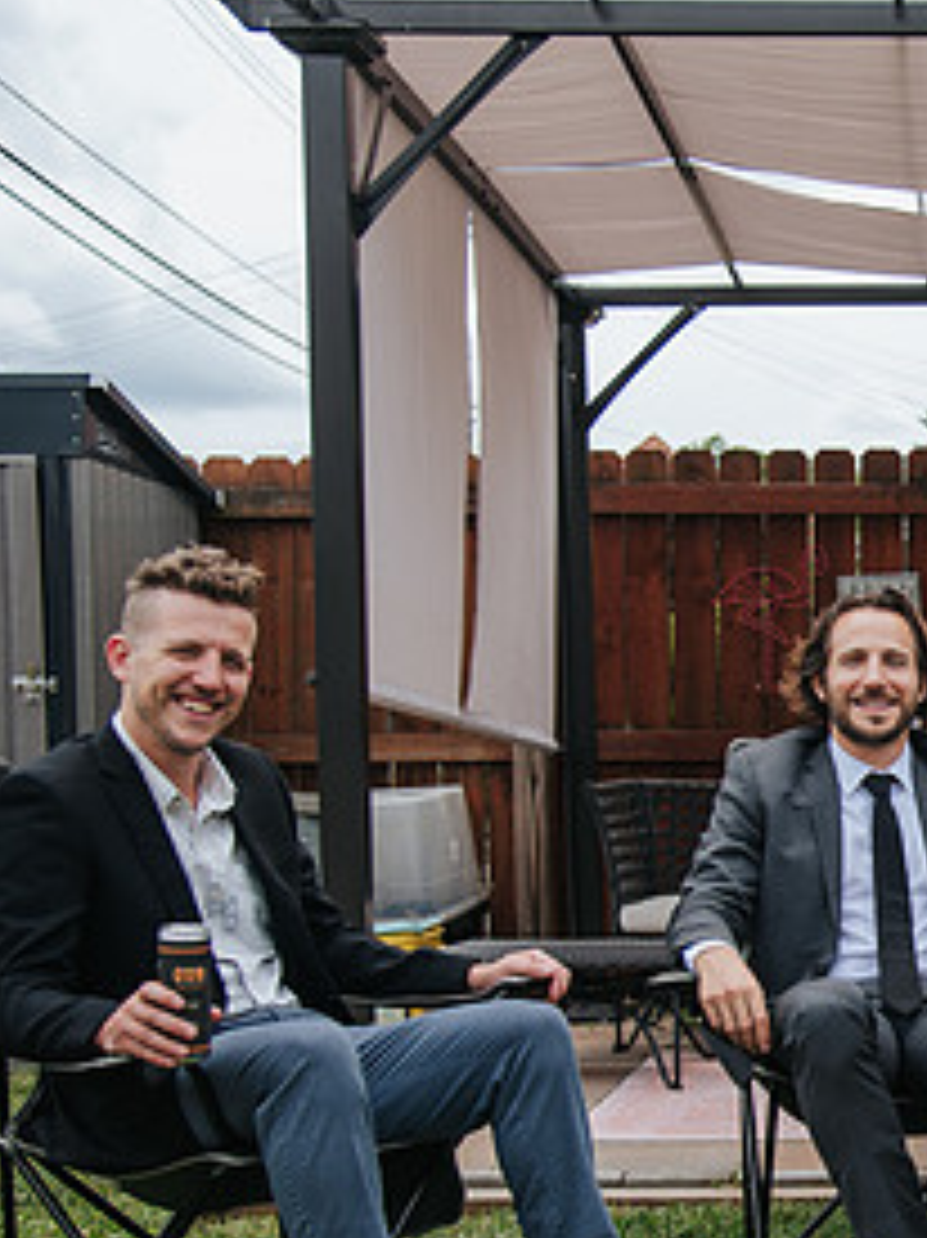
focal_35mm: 68
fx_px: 2430
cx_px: 1105
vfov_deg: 28.4
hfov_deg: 20.3
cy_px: 799
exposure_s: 1/500
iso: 100
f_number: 4
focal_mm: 32
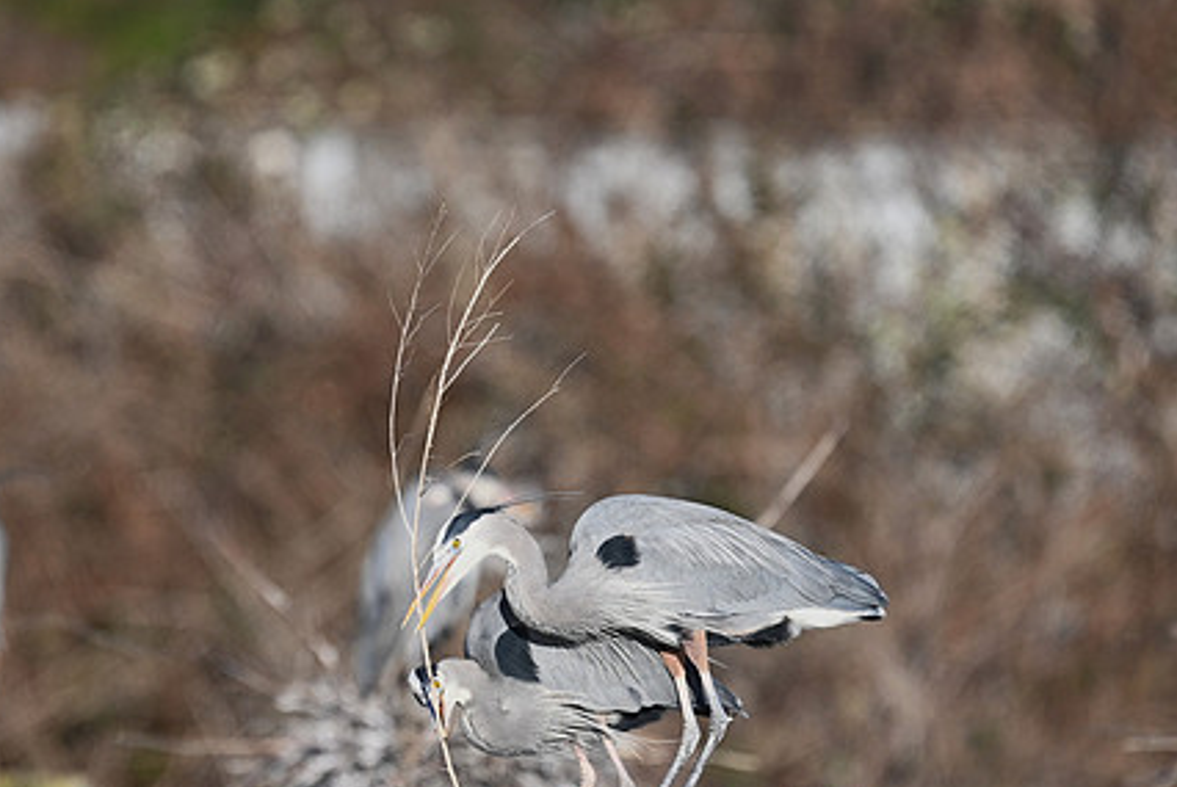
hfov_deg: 1.9
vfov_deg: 1.3
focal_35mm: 1088
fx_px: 35607
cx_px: 519
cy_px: 523
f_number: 6.3
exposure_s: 1/800
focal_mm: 800
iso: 250
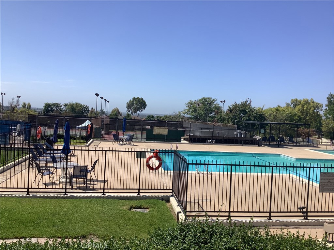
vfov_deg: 45.4
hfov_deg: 58.4
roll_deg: -2.1
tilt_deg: -4.1
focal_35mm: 31
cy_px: 125
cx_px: 167
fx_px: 299
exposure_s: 1/1812
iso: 25
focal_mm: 3.3
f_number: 2.4
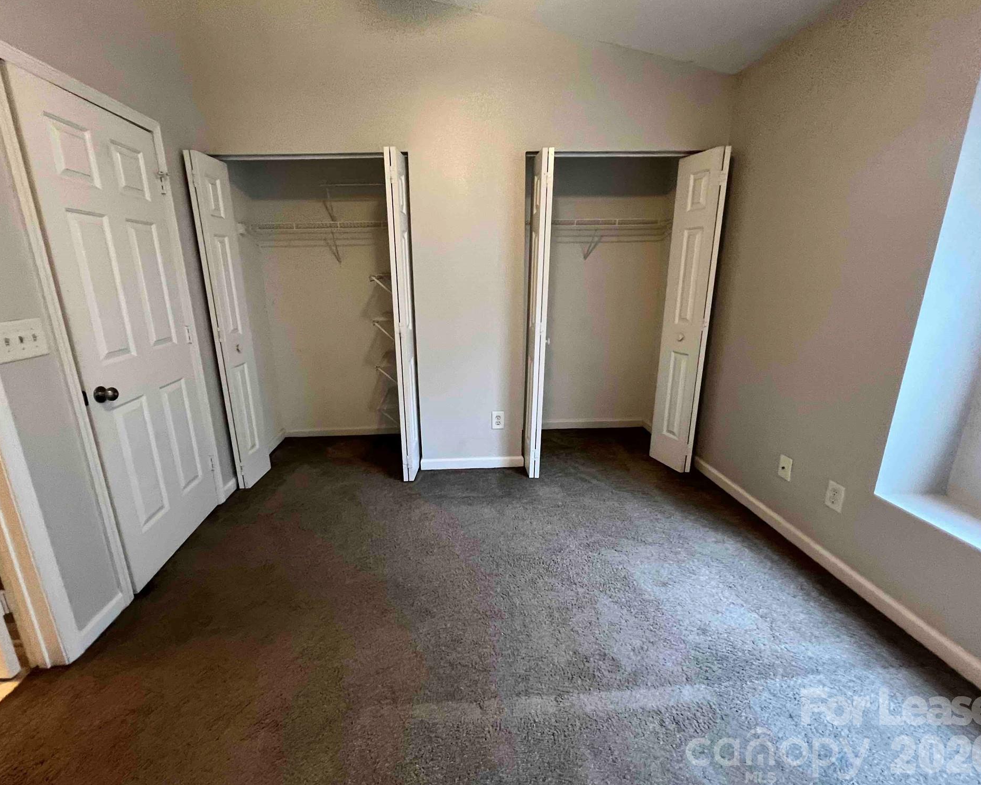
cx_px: 463
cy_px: 386
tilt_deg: -14.6
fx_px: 406
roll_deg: +3.0
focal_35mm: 14
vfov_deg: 88.0
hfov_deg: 100.6
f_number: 1.8
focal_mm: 1.57
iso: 400
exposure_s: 1/60
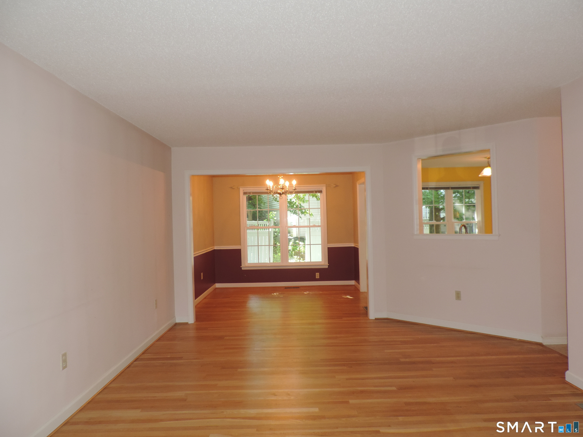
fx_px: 404
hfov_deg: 71.6
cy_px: 218
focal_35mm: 24
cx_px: 292
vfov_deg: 56.8
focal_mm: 4.3
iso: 200
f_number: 3
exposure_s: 1/30
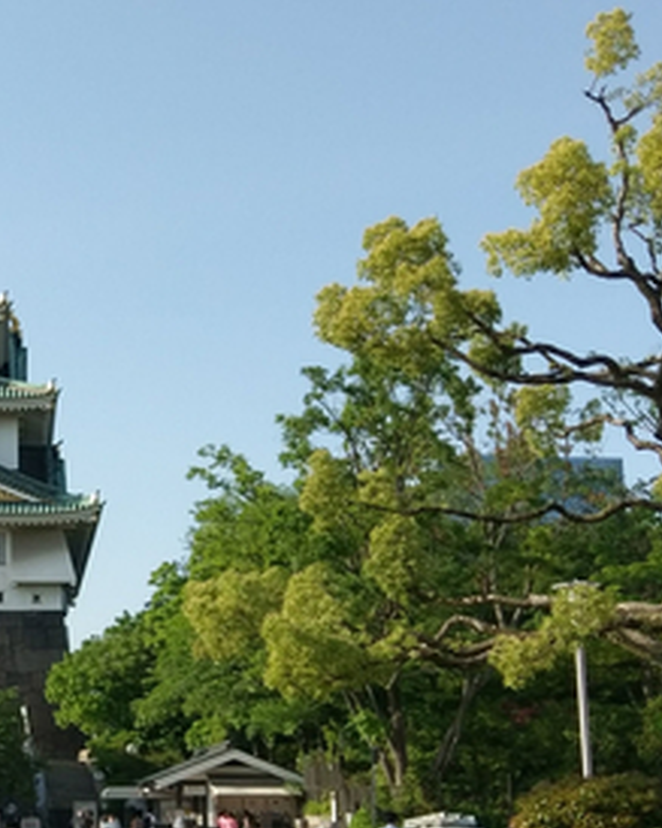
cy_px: 511
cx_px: -127
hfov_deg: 19.5
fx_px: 1813
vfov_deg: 25.7
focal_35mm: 74
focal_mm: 4.58
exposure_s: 1/1959
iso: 100
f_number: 1.8
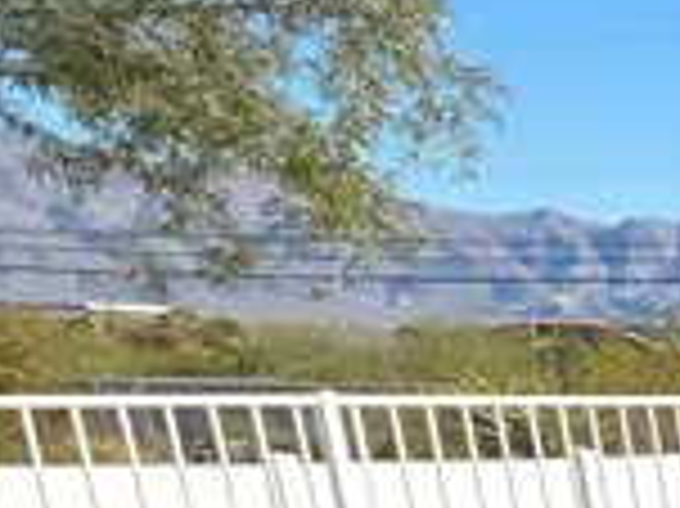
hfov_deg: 11.1
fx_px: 1727
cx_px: 2112
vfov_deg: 14.9
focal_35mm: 88
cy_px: 877
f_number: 2.2
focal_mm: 2.2
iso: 50
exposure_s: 1/1391
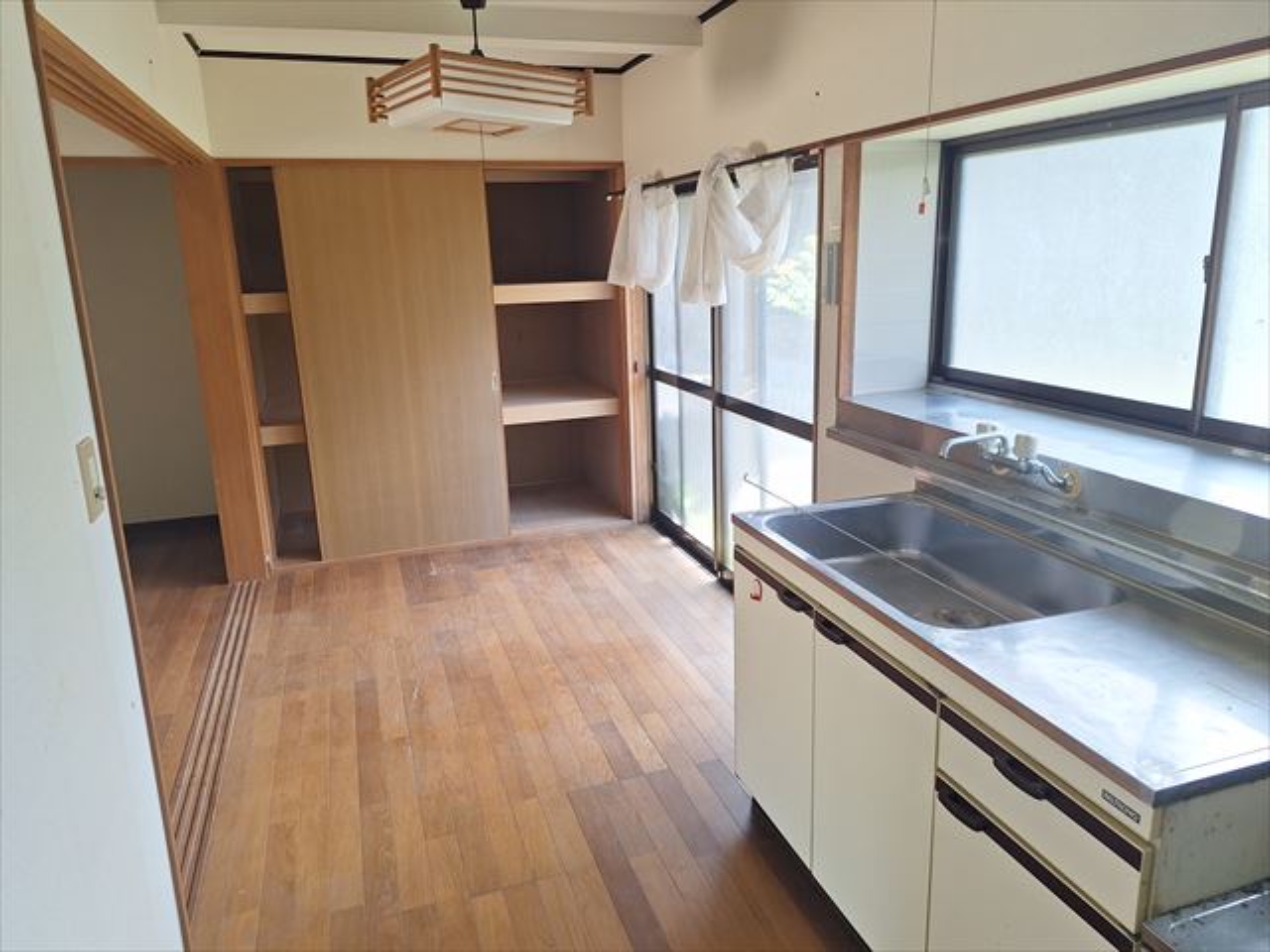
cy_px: 476
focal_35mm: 23
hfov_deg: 73.9
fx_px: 844
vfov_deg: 58.9
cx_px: 635
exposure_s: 1/142
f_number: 1.8
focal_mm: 5.54
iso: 25
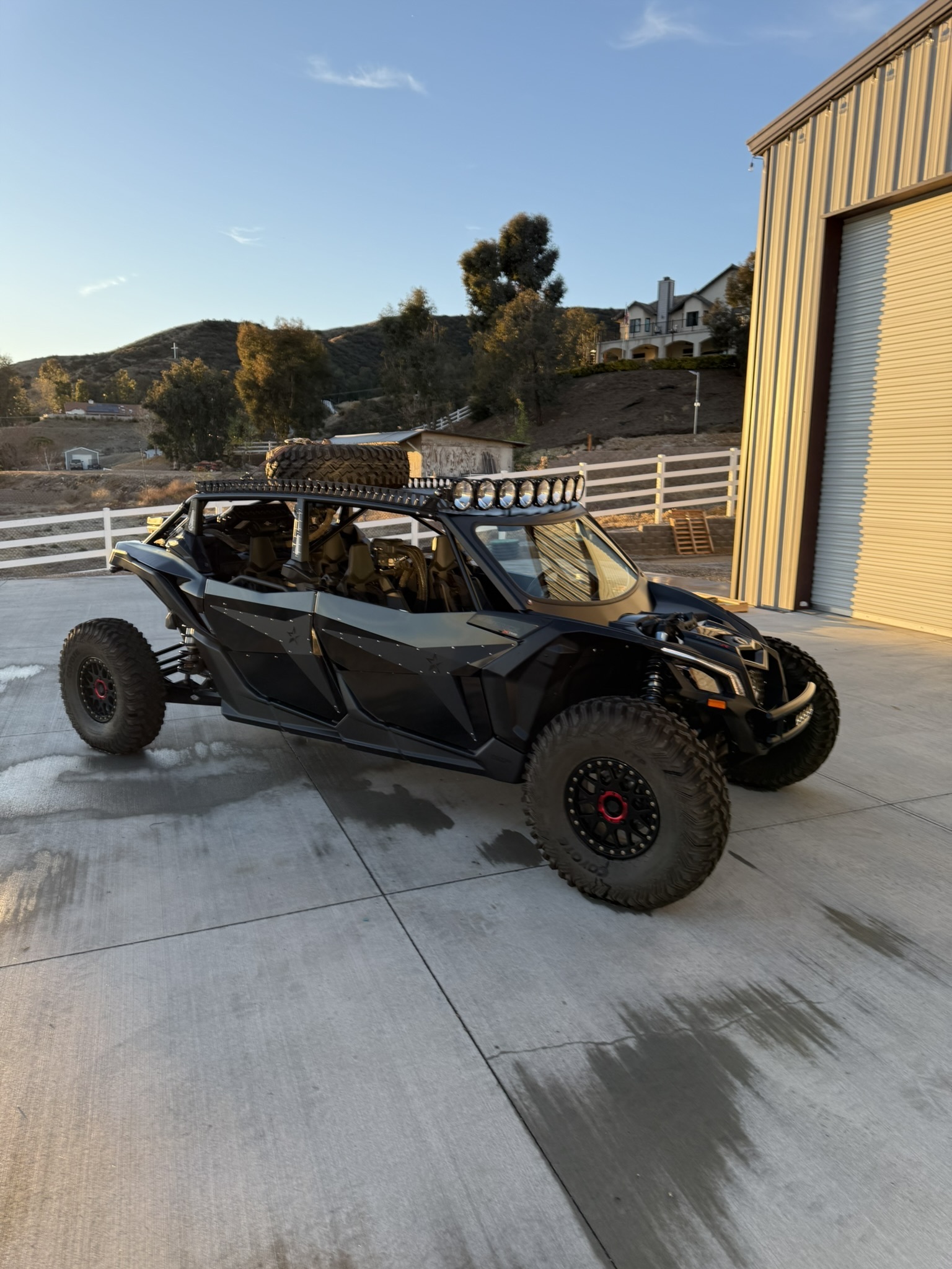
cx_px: 476
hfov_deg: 56.8
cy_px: 634
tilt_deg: -10.2
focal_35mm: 24
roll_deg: -1.0
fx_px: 880
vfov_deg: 71.6
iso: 100
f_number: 1.78
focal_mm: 6.76
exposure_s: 1/967
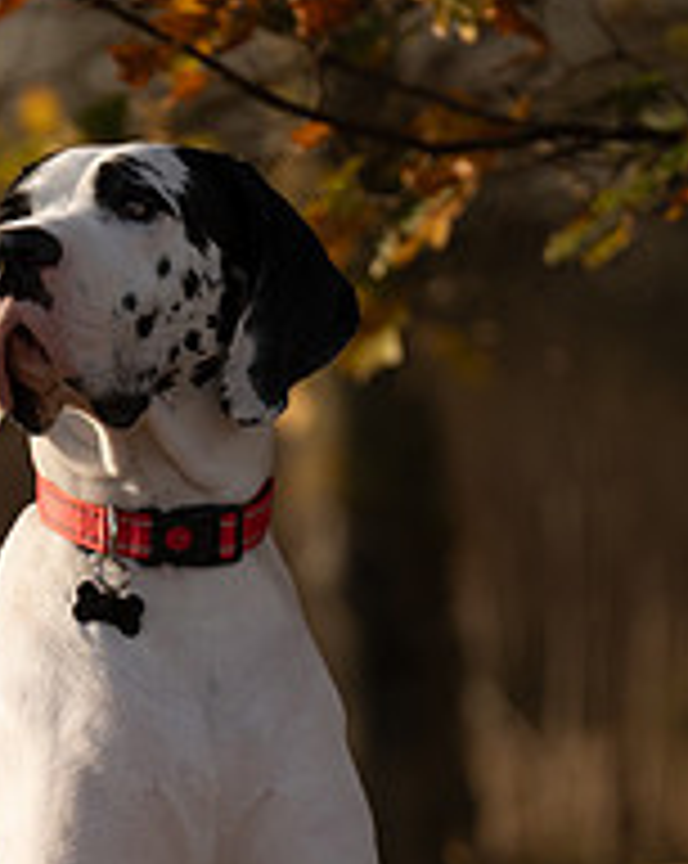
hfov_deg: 3.1
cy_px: 484
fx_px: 12757
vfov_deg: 3.9
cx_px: -22
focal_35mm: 500
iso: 200
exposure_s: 1/3200
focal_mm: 176
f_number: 2.8
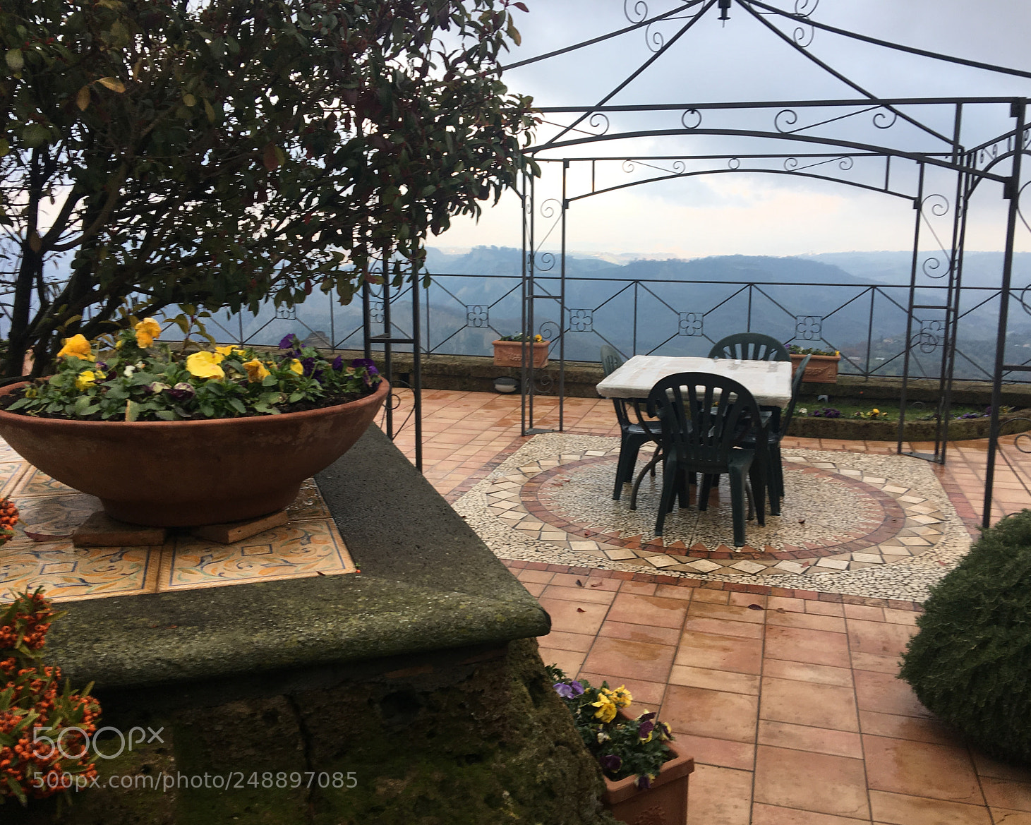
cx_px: 553
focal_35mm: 31
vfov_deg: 47.1
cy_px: 412
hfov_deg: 57.1
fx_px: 946
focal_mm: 4.15
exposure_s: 1/153
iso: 25
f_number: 2.2
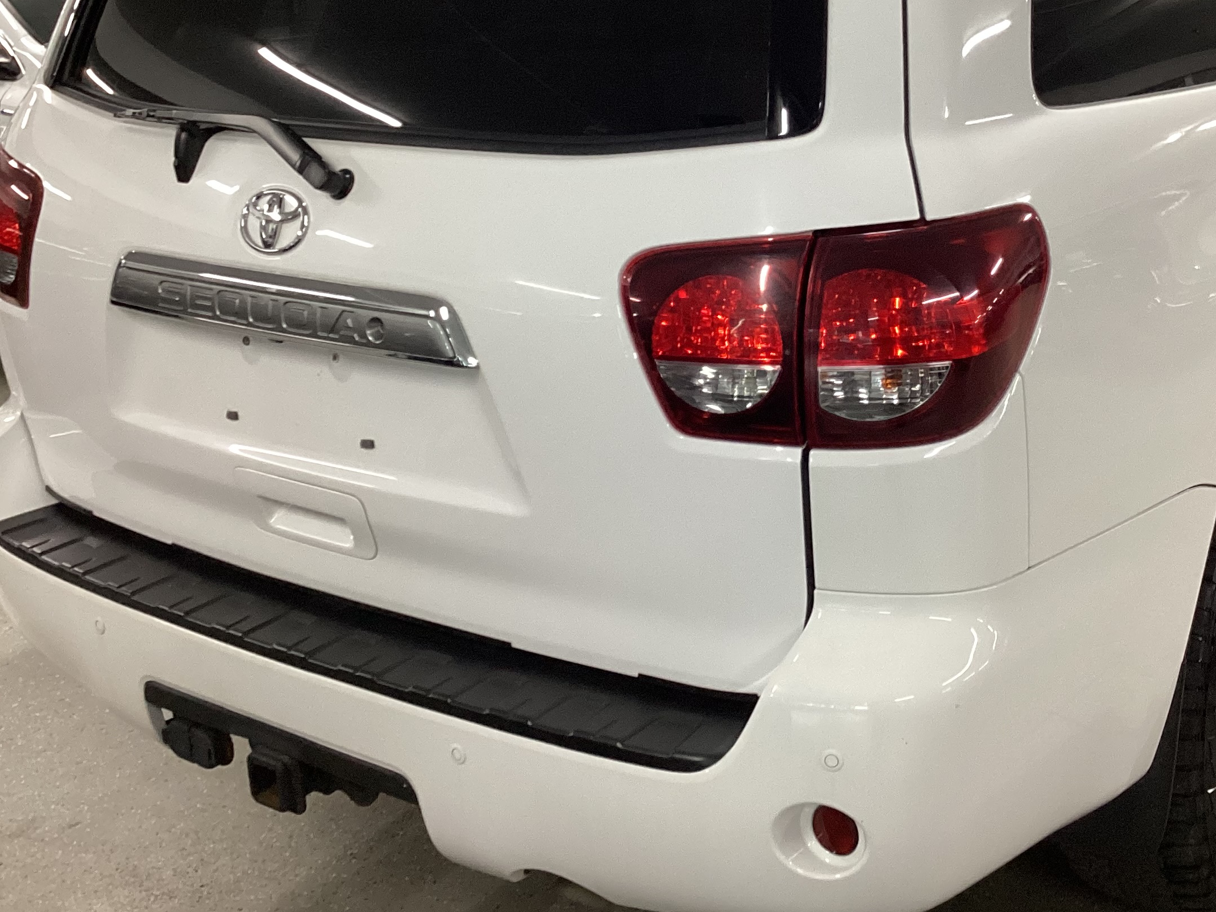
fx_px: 1651
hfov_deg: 40.1
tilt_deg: -13.5
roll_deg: +1.0
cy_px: 273
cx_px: 777
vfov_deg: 30.5
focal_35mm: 47
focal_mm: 3.3
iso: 160
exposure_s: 1/50
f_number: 2.4
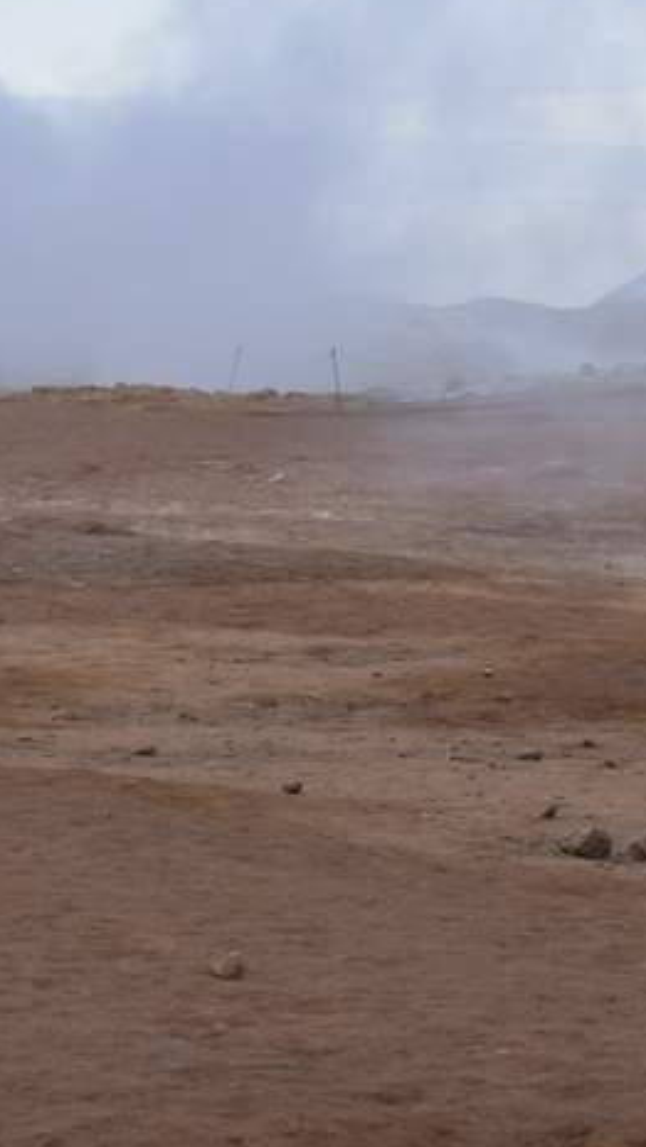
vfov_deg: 11.3
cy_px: 574
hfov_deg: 6.4
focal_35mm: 190
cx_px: 150
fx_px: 5783
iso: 640
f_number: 8
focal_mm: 55
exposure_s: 1/250
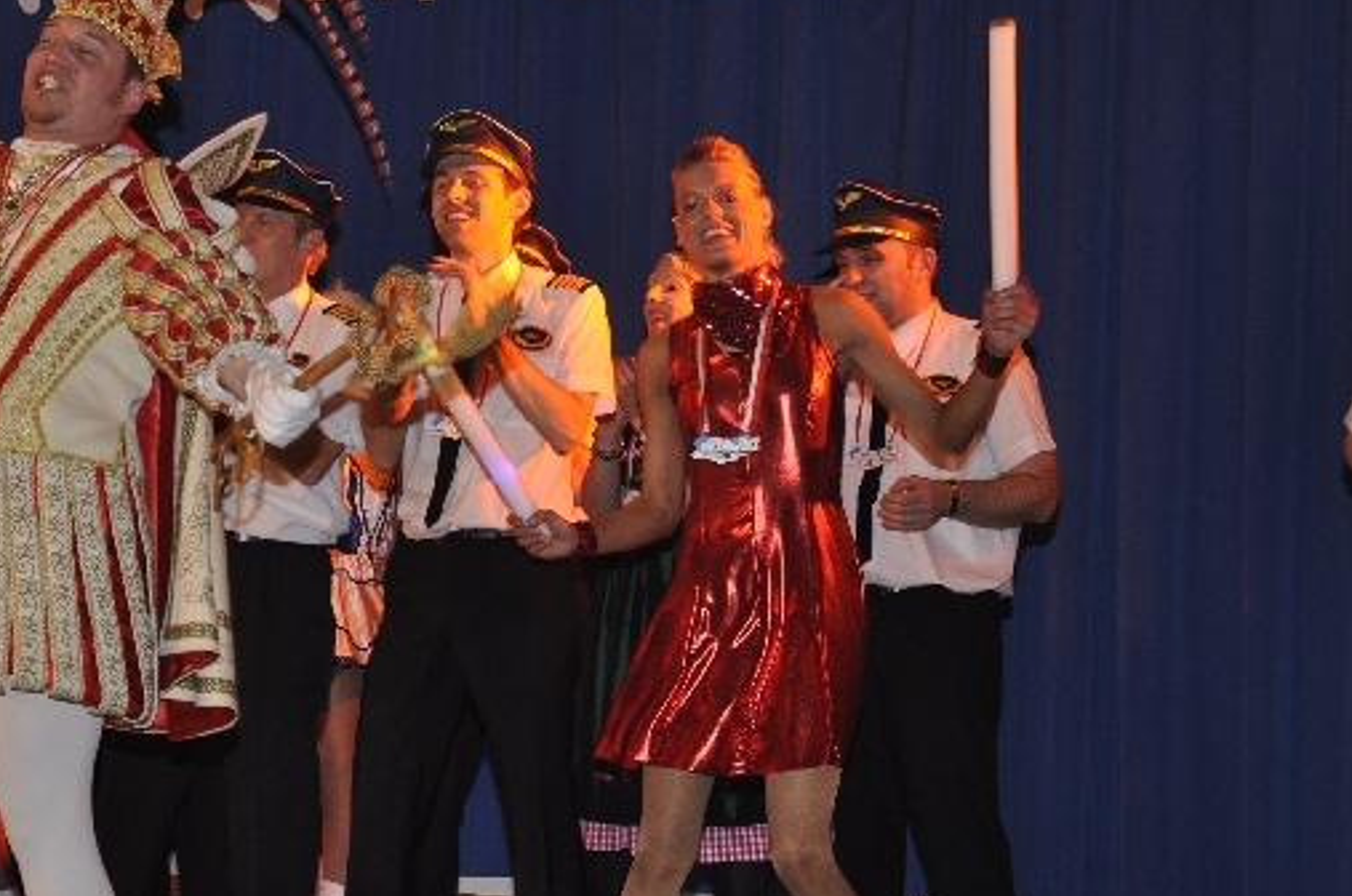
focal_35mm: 90
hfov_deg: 22.5
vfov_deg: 15.1
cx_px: 373
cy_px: 425
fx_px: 3374
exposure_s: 1/60
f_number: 5
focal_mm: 38
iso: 400
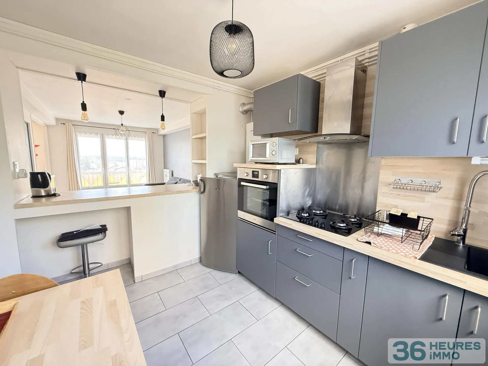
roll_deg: -1.2
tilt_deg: -7.5
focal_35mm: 14
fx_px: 197
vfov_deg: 85.7
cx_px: 244
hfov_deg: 102.1
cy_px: 183
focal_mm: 2.22
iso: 500
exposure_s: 1/60
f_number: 2.2
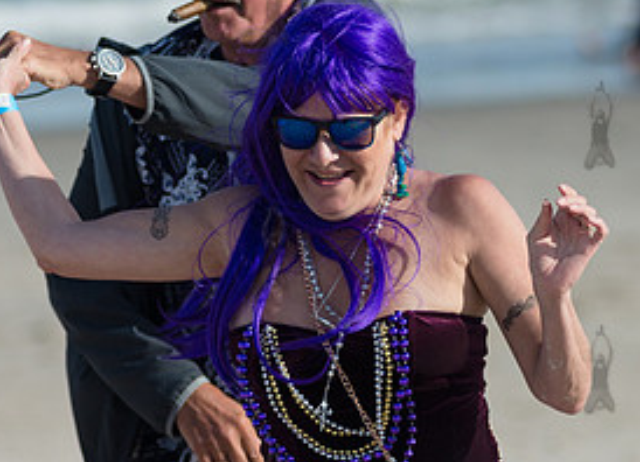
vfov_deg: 3.8
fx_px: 6916
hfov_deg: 5.3
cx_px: 265
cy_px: 261
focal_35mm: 379
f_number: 2.8
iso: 125
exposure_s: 1/3200
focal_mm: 145
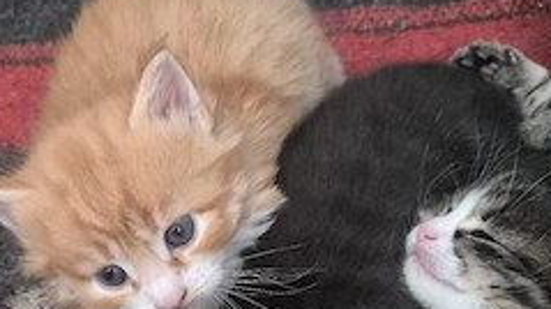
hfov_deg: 48.2
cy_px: 247
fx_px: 613
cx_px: 226
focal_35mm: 42
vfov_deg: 27.7
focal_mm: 5.4
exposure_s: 1/100
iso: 2000
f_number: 1.8
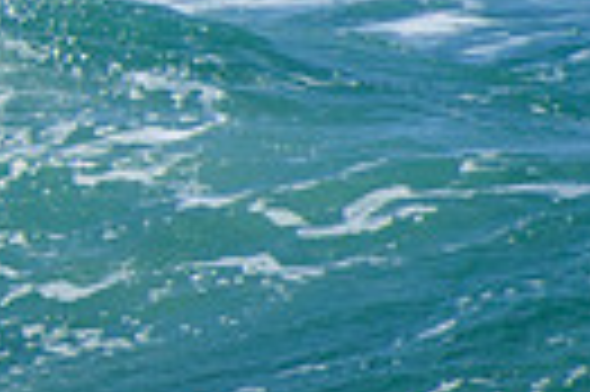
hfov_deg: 0.8
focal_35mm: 2666
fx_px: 43638
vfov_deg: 0.5
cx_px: -707
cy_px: 34
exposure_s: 1/2000
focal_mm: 400
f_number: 5.6
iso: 320
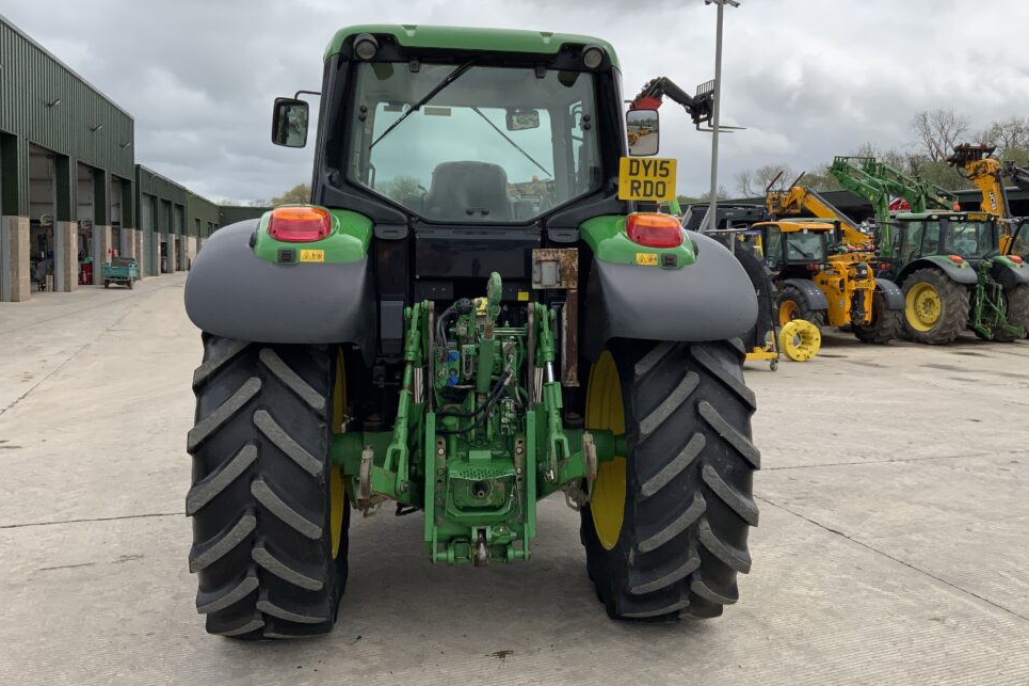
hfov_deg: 58.7
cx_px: 540
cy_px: 320
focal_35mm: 32
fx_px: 914
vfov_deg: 41.1
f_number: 1.8
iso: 16
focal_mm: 3
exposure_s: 1/1626
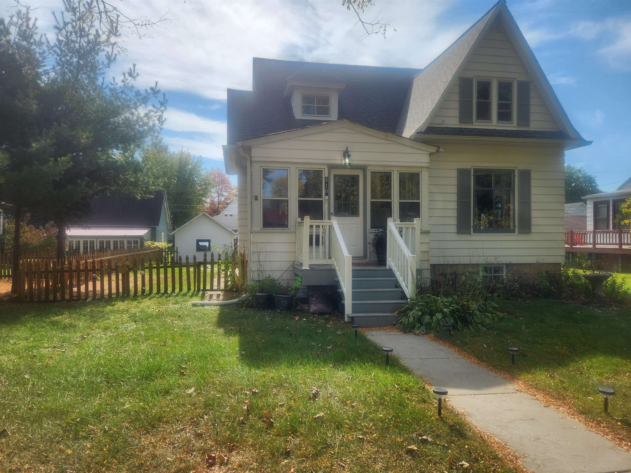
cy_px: 236
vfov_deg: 58.9
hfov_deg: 73.9
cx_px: 316
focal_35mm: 23
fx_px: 419
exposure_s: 1/1718
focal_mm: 5.4
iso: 20
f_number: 1.8
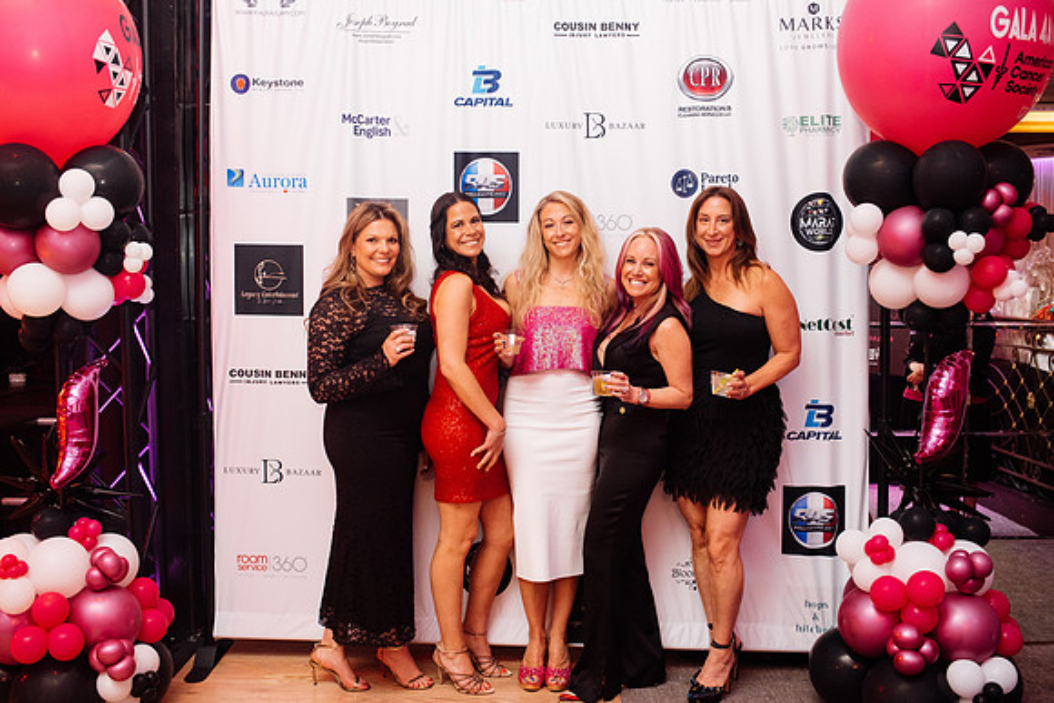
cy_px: 352
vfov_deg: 36.7
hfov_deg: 52.9
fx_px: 1060
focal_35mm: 36
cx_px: 527
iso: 2500
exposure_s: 1/200
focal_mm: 35
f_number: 2.8
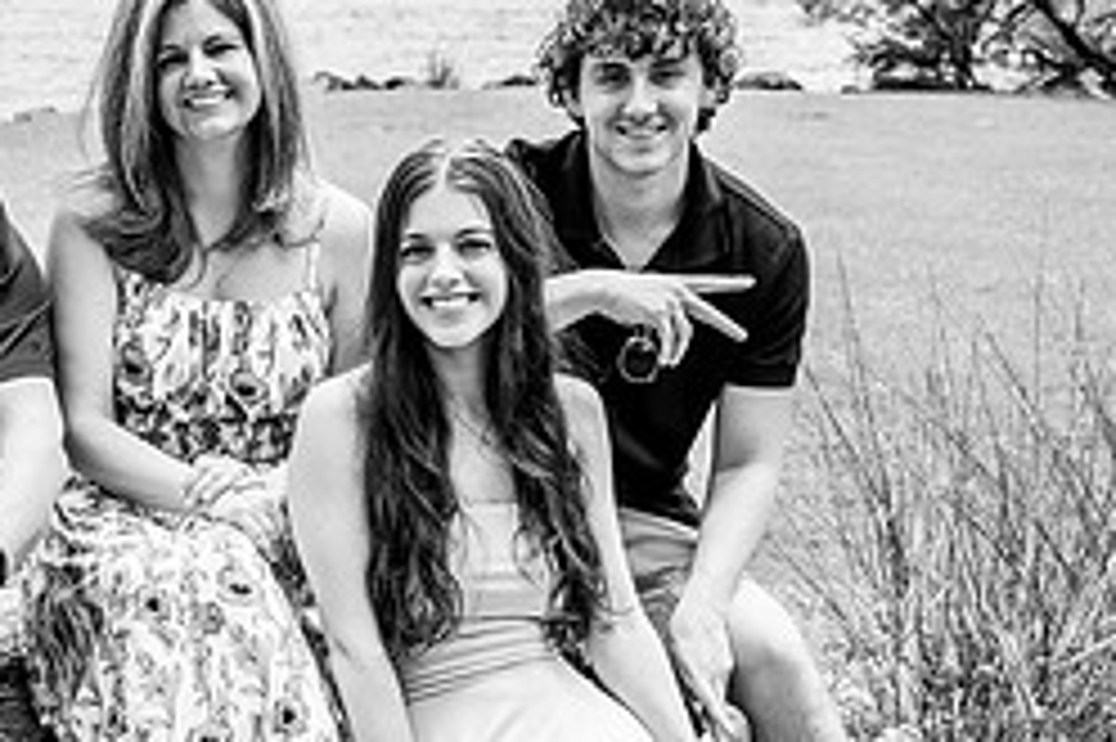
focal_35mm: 92
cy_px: 637
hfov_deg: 21.8
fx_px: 2850
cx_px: 167
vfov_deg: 14.7
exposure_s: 1/250
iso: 100
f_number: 4
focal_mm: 34
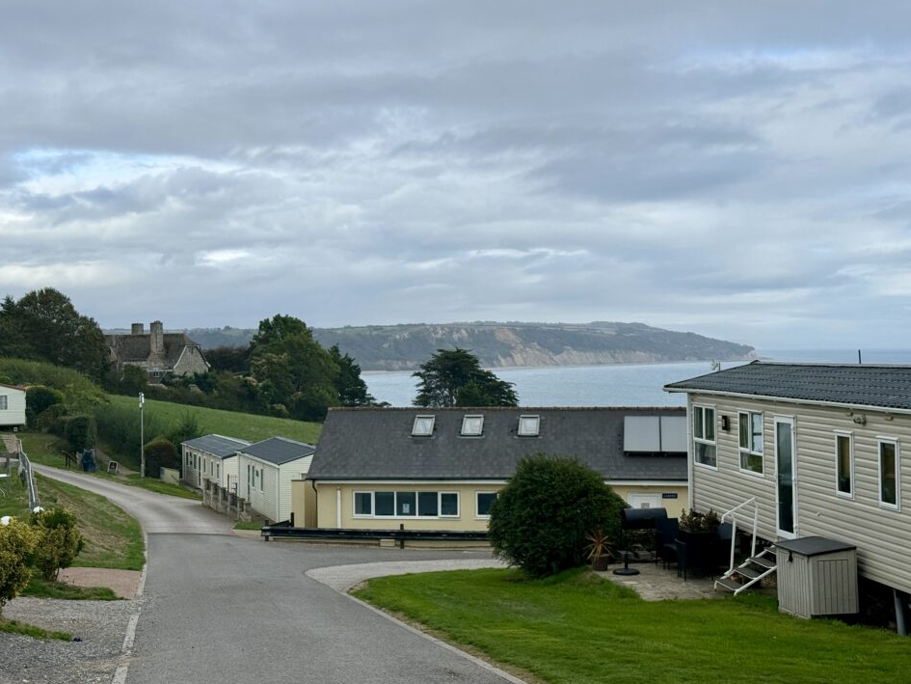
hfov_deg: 36.8
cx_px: 439
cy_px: 349
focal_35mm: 52
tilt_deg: +0.8
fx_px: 1369
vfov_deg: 28.0
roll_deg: +0.6
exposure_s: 1/3378
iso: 64
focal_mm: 6.76
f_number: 1.78
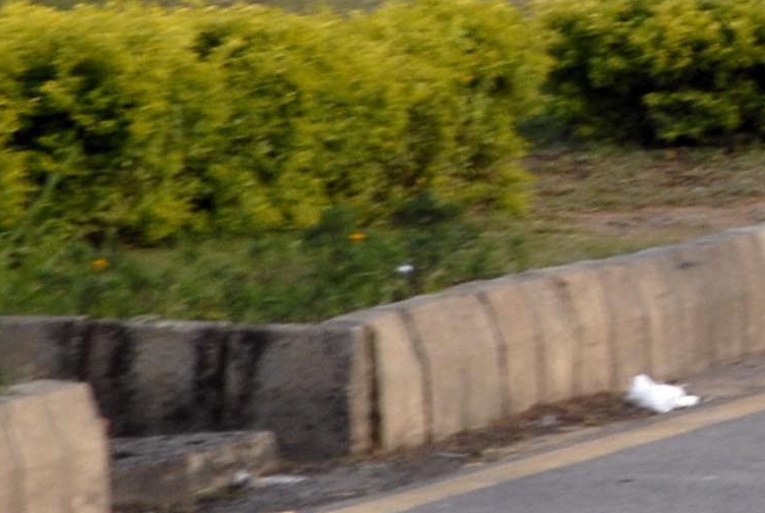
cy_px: -335
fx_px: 15613
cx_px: 1632
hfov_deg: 2.8
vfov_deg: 1.9
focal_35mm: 734
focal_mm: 95
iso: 200
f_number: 8
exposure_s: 1/80
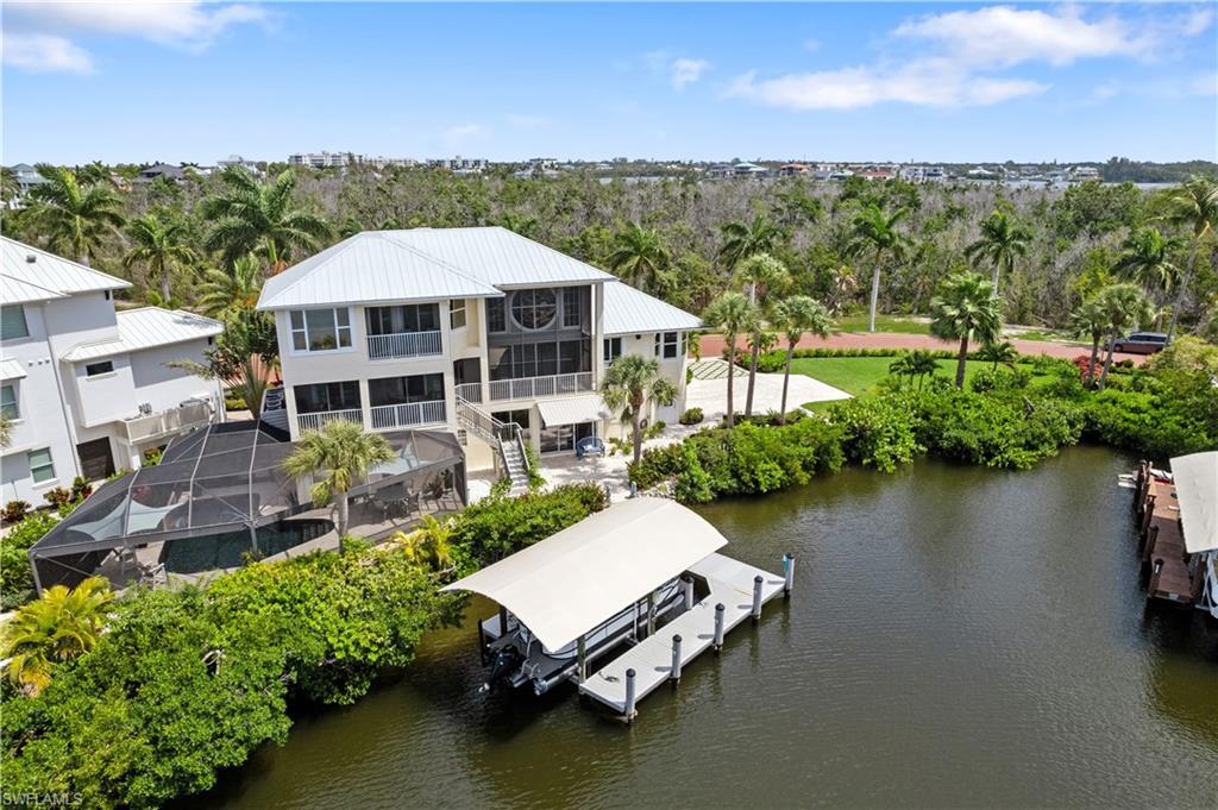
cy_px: 405
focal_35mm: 22
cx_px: 609
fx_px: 744
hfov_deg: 78.6
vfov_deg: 57.1
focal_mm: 8.38
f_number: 2.8
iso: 100
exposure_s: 1/2500
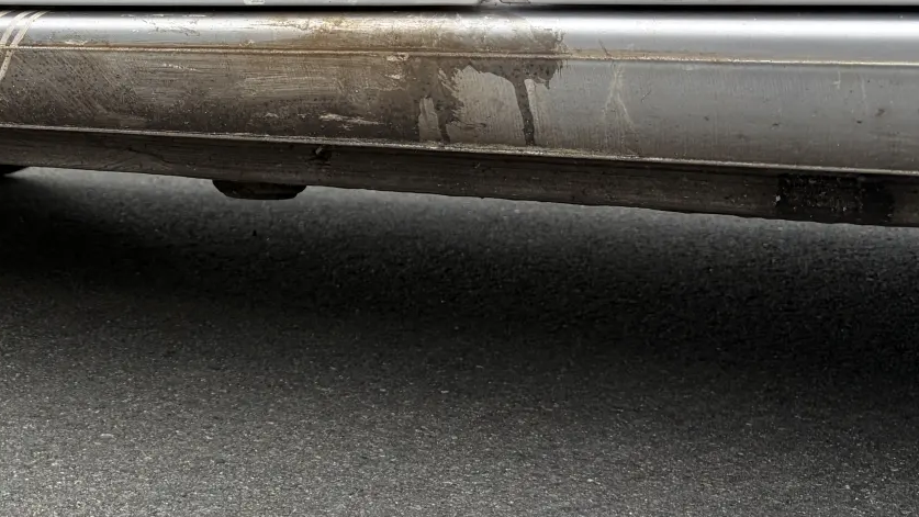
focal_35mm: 65
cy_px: 214
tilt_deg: -6.4
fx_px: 1584
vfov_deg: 18.5
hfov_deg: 30.5
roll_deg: -1.0
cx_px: 42
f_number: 1.6
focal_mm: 5.96
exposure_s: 1/211
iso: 40
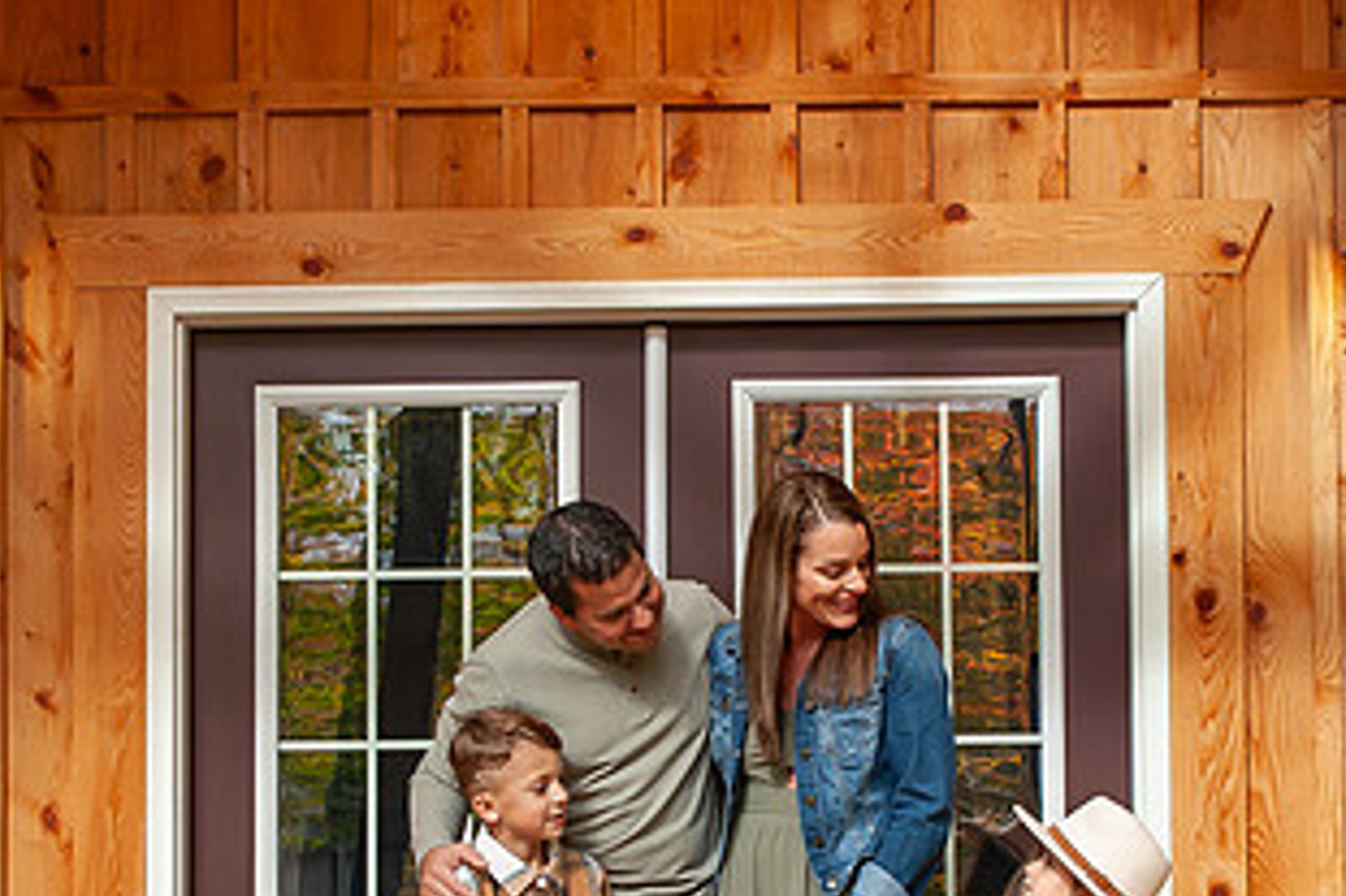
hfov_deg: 24.5
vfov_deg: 16.3
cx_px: 732
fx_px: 3102
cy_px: 711
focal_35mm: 83
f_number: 5.6
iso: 500
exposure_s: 1/160
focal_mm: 30
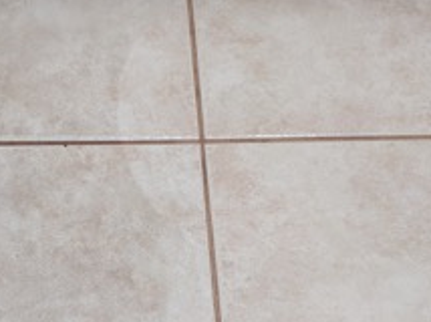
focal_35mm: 73
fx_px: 908
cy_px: 276
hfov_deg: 26.4
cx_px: 109
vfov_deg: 19.8
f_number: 2
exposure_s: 1/120
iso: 67
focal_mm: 4.67
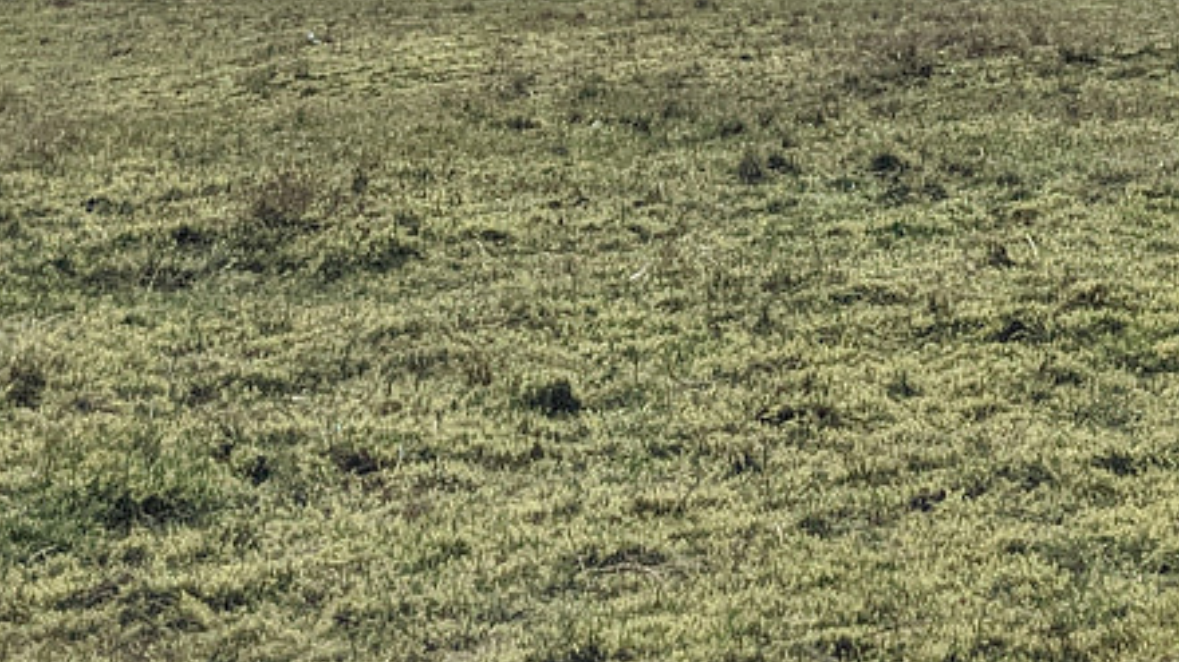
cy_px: -662
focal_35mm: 107
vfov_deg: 10.4
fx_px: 3343
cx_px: 1115
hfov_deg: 19.5
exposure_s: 1/23256
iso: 96
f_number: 1.8
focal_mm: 4.44
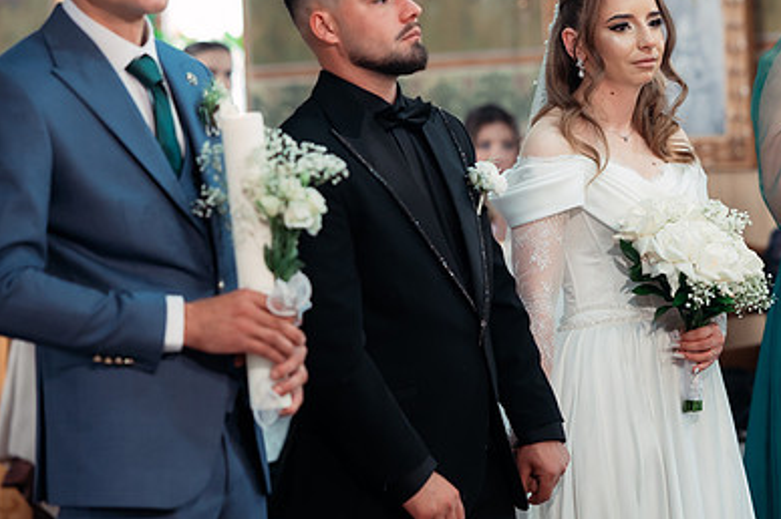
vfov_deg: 10.8
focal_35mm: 127
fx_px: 2753
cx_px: 499
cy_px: 203
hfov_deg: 16.1
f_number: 2.2
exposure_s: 1/320
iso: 1600
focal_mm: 85
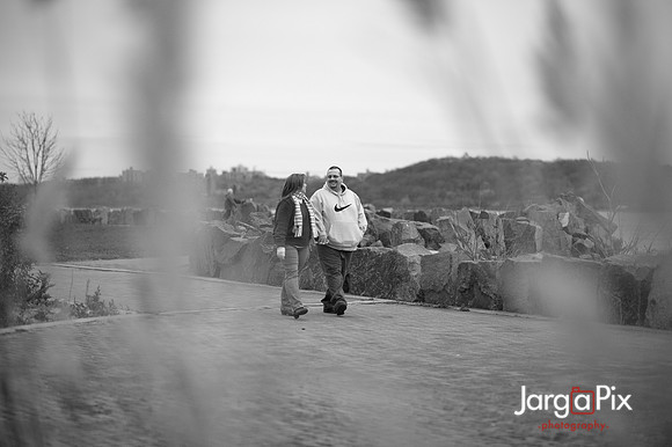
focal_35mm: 85
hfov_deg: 23.9
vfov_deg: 16.1
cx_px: 336
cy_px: 224
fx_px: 1586
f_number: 2
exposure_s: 1/1250
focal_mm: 85
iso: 100
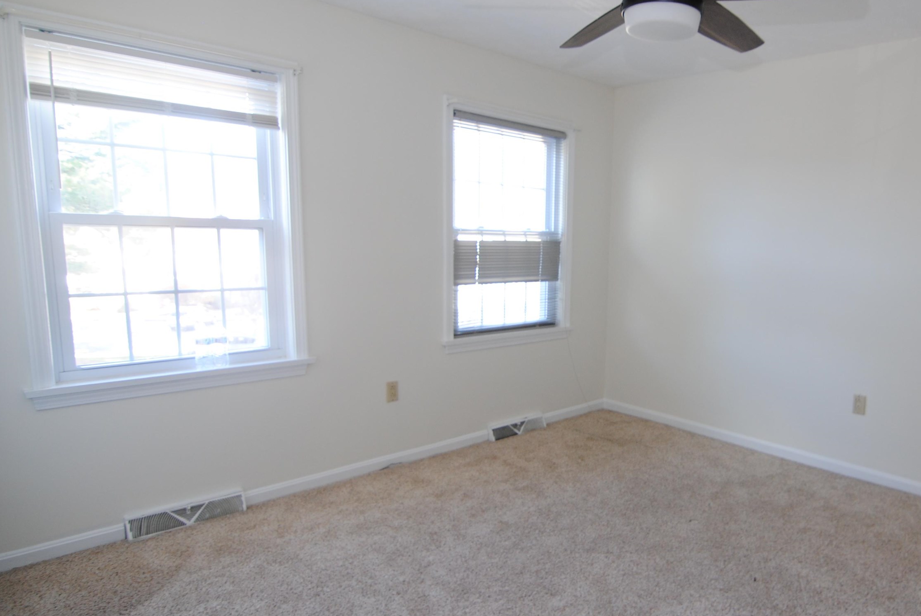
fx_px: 581
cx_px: 614
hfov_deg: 74.4
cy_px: 342
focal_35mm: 23
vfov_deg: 55.8
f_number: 3.2
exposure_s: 1/40
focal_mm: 11
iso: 200
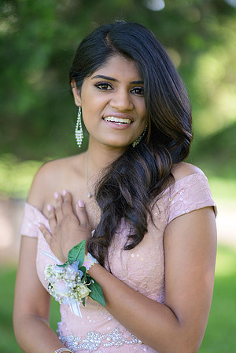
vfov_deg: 23.9
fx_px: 836
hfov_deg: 16.1
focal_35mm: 85
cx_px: 118
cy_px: 176
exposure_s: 1/1600
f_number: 1.4
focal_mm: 85
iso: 320
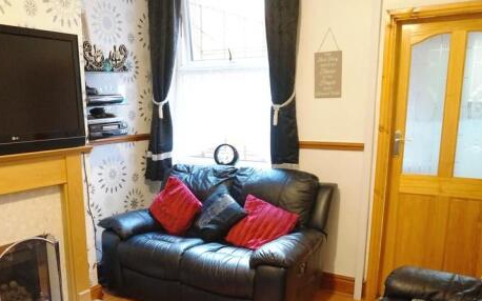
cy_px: 213
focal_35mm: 35
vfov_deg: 35.7
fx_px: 460
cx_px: 203
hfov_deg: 55.1
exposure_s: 1/60
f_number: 3.5
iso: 3200
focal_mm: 16
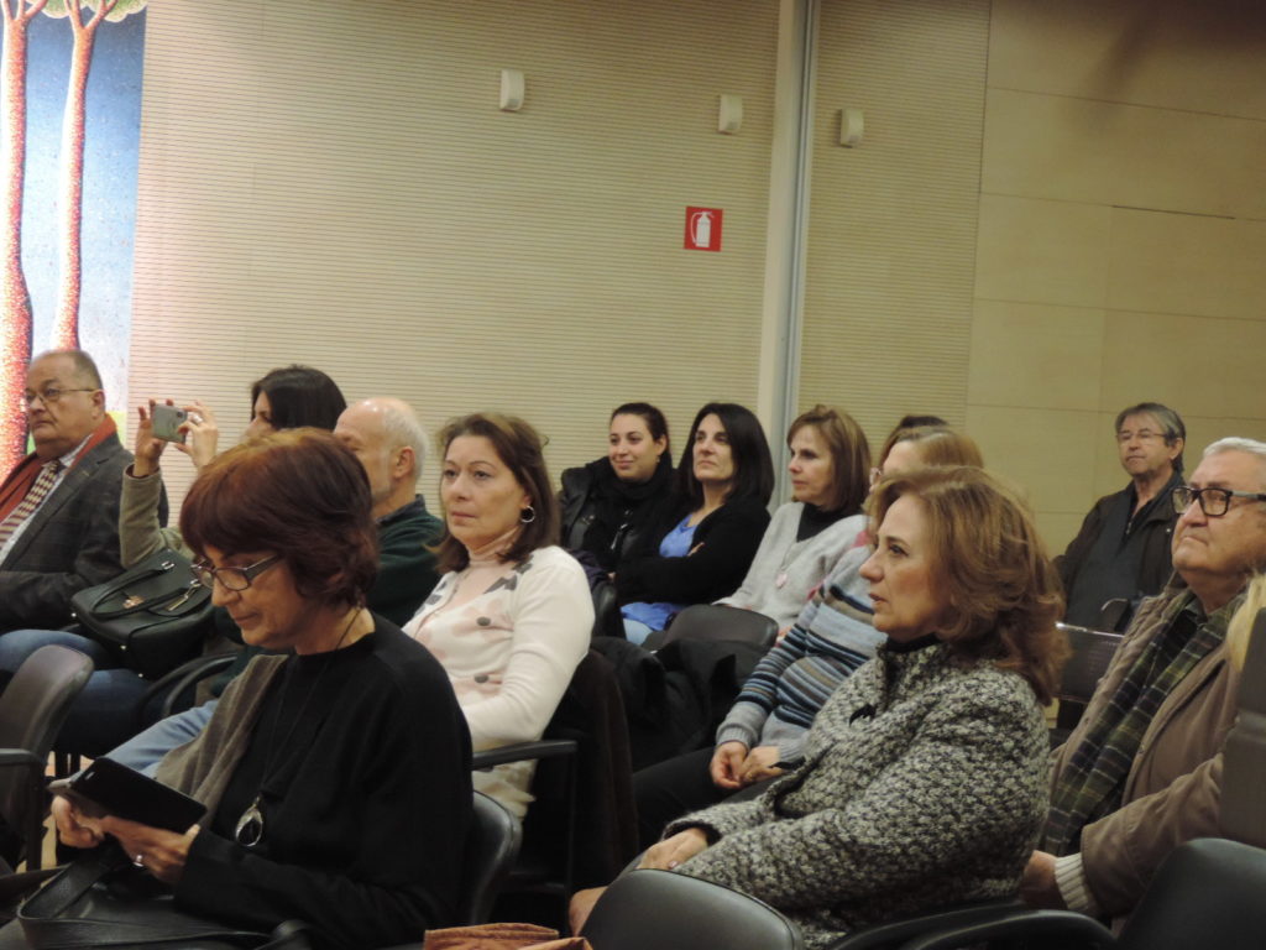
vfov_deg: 19.6
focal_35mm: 75
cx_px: 633
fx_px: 2743
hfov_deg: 26.0
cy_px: 475
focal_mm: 13.3
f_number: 3.9
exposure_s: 1/25
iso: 720
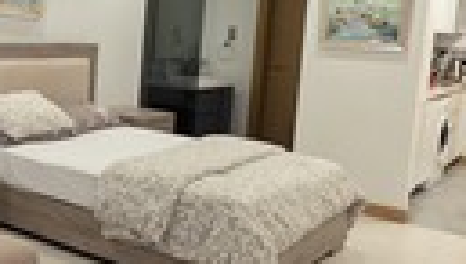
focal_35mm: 50
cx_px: 5
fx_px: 619
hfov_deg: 37.2
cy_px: 96
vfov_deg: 24.0
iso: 800
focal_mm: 2.2
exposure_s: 1/50
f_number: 1.9
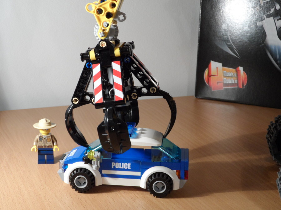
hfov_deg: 31.2
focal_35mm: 62
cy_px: 105
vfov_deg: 23.7
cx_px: 140
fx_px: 503
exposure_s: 1/30
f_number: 4.2
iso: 200
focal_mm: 10.2
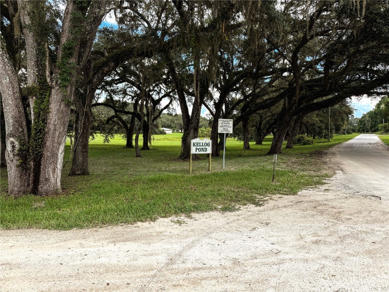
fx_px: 270
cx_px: 194
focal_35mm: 24
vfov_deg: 56.8
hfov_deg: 71.6
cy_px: 146
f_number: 1.8
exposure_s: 1/750
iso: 80
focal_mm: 6.76
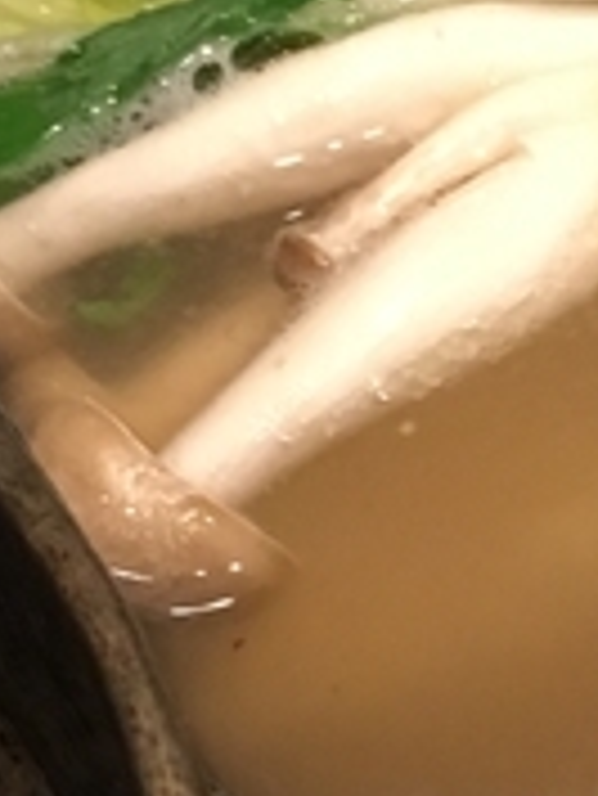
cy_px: 409
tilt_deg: -49.1
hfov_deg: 8.7
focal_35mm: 168
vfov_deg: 11.8
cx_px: 746
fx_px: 3865
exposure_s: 1/30
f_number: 2.2
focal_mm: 4.15
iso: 125
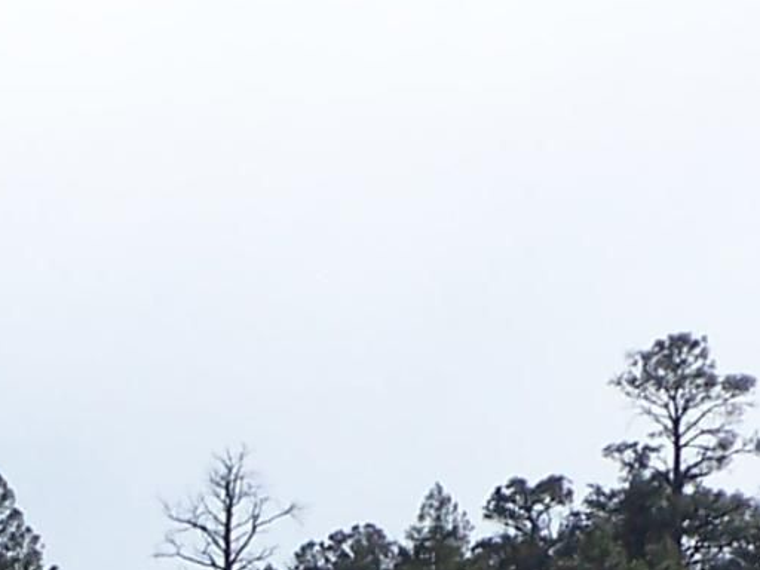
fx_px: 17872
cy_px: 943
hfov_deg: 2.4
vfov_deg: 1.8
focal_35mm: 814
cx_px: -474
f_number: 4.5
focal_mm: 23.1
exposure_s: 1/400
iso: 64
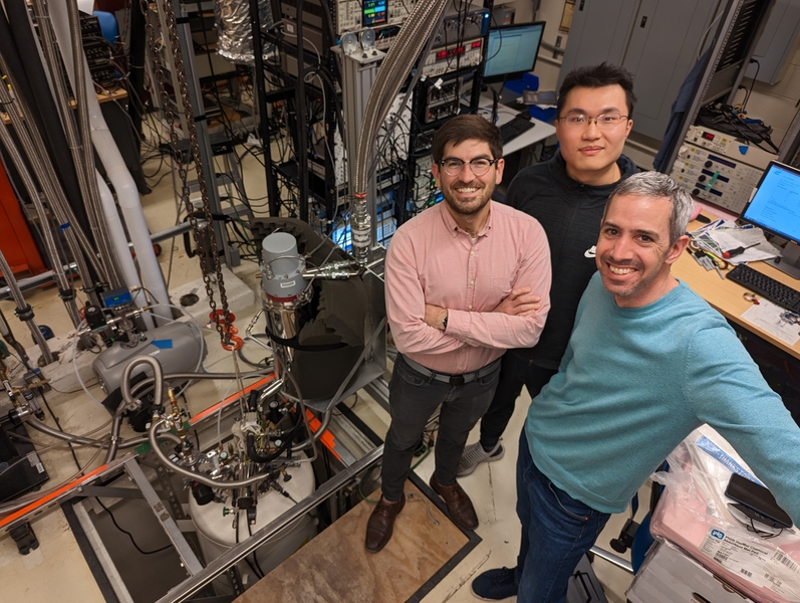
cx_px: 400
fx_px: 555
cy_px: 302
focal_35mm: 24
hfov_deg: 71.5
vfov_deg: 56.9
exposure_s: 1/30.5
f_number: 1.85
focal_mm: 6.81
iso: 60
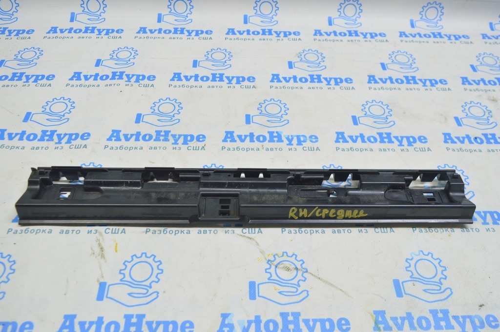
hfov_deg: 59.5
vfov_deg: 41.6
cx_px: 250
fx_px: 437
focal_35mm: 32
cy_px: 166
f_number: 5.6
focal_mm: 21
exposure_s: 1/20
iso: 400
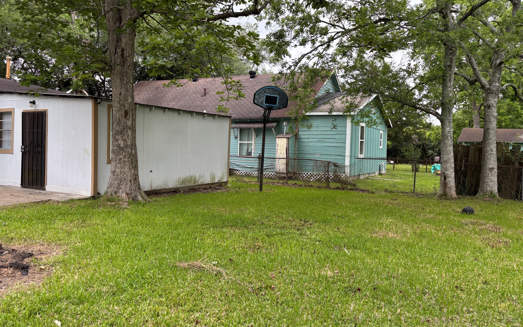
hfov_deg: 66.5
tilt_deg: -3.6
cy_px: 156
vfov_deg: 44.5
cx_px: 265
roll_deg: -1.5
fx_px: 399
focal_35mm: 28
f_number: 1.6
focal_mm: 5.96
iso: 50
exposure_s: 1/419
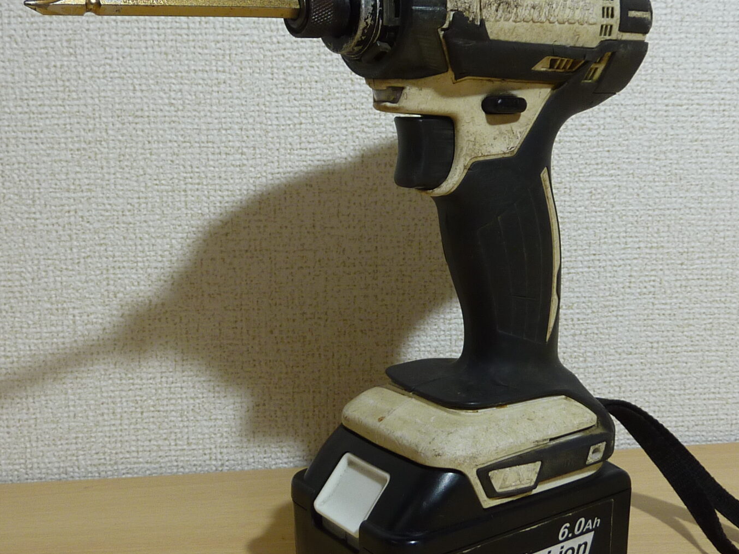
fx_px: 1003
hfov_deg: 40.4
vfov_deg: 30.9
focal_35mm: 47
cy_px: 261
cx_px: 385
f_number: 3.3
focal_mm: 4.1
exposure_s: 1/80
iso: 80
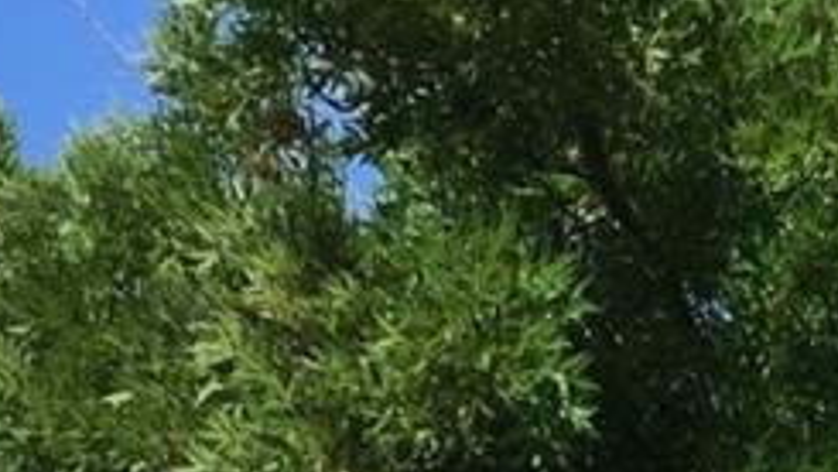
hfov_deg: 10.9
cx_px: 1091
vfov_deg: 5.6
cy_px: 1693
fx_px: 4290
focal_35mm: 193
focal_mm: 4.15
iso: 25
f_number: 2.2
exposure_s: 1/1451
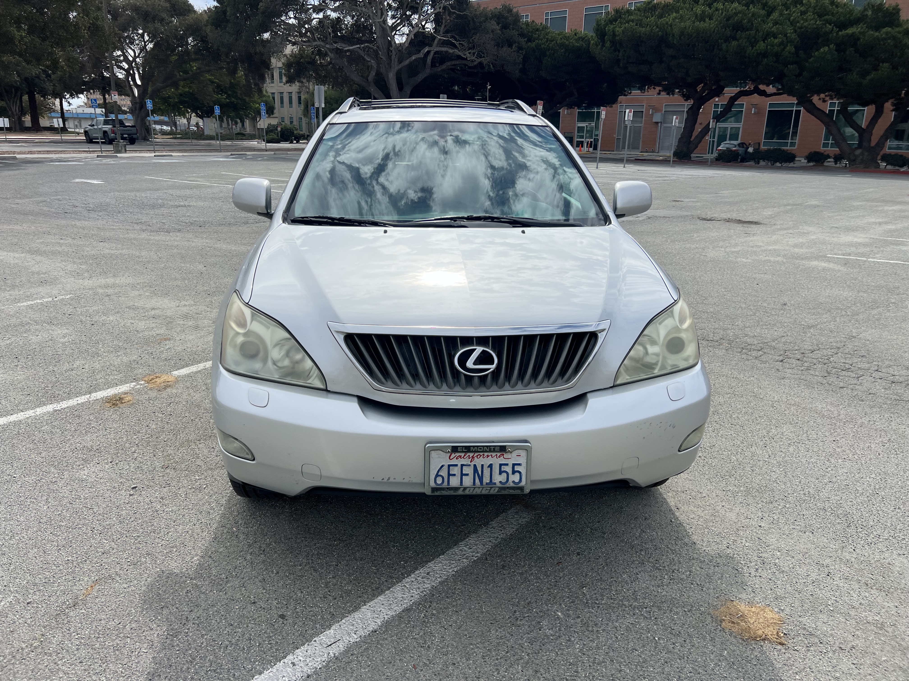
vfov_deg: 53.1
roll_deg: +2.1
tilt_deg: -14.9
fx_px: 683
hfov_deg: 67.3
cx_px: 454
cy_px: 340
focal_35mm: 26
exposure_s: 1/6579
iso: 50
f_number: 1.5
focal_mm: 5.7
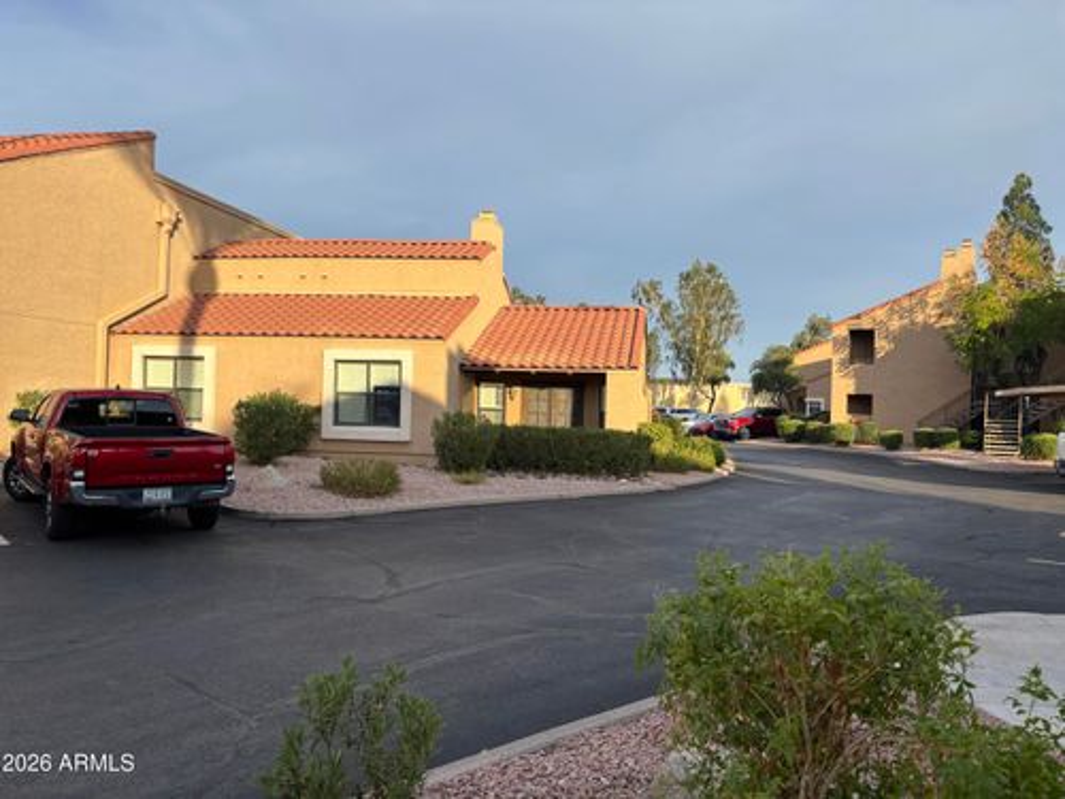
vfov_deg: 53.1
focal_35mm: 26
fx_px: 800
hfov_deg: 67.3
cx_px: 532
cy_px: 400
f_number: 1.6
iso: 50
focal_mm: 5.96
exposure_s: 1/2062
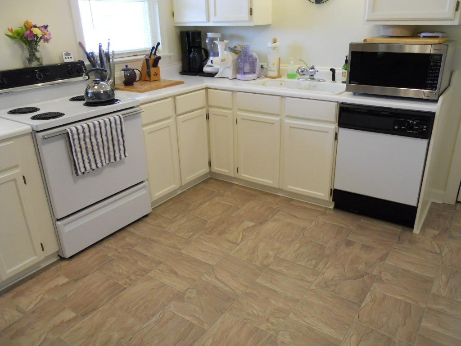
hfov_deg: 63.4
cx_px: 230
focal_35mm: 28
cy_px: 173
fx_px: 373
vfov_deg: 49.7
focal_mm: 5
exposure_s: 1/125
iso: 400
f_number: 2.7
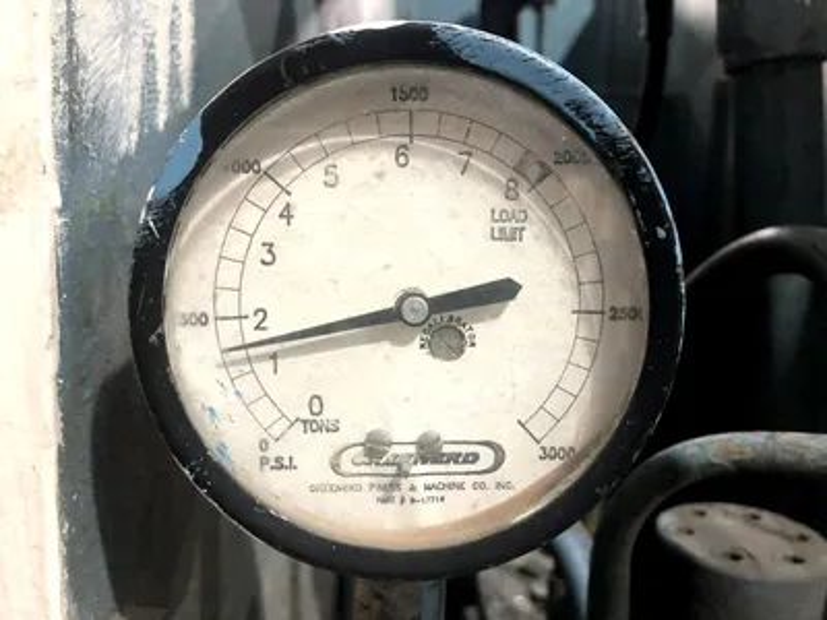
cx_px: 414
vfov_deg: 49.7
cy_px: 310
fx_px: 669
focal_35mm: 28
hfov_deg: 63.4
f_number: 1.8
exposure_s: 1/15
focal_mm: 4
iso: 50
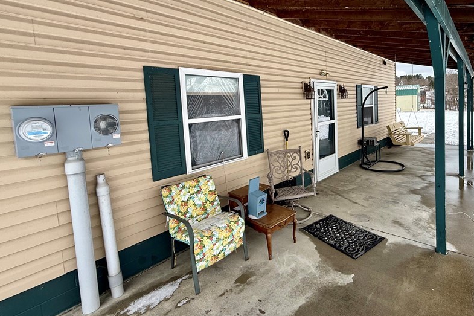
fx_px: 250
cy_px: 122
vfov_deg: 63.8
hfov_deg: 85.1
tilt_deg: -3.1
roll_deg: +3.1
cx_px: 299
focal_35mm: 19
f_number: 2.2
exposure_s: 1/709
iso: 64
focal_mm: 2.22
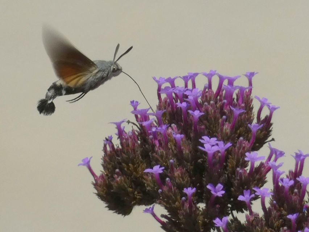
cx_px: 154
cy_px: 116
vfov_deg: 4.8
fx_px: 2759
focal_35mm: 309
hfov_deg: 6.4
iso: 80
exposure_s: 1/400
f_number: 5.6
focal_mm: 55.4
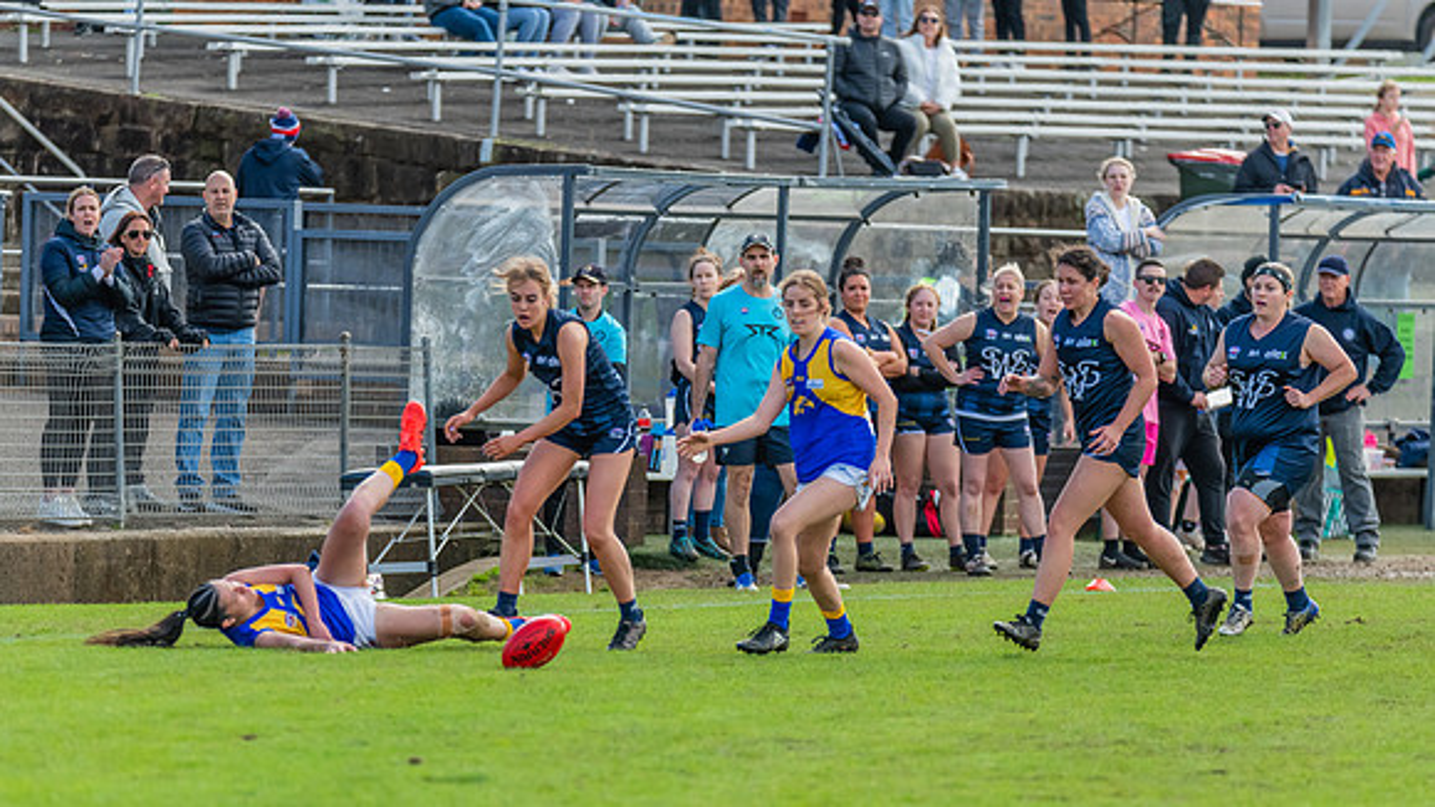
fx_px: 14341
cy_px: 492
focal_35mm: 377
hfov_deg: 5.7
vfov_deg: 3.2
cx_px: 697
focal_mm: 350
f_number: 6
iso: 1400
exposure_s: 1/1600
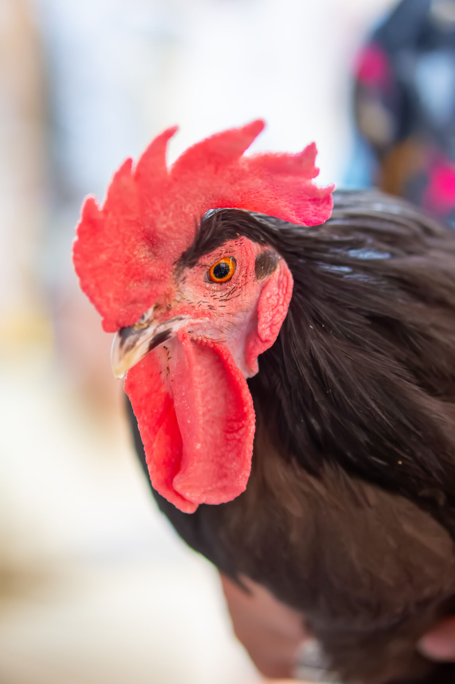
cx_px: 228
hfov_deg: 18.2
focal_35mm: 75
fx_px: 1424
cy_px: 342
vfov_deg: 27.0
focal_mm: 50
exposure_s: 1/160
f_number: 1.8
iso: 800
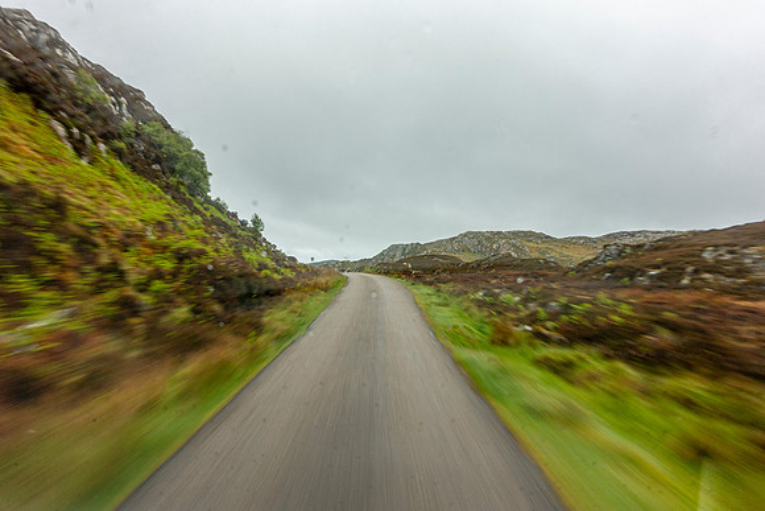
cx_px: 382
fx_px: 510
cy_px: 256
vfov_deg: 53.2
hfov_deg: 73.7
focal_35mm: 24
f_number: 8
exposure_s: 1/30
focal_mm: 8.8
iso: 125
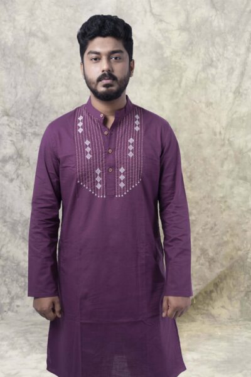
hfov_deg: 27.0
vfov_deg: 39.6
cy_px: 188
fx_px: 523
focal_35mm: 50
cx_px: 126
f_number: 9
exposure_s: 1/200
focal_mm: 50
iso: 100
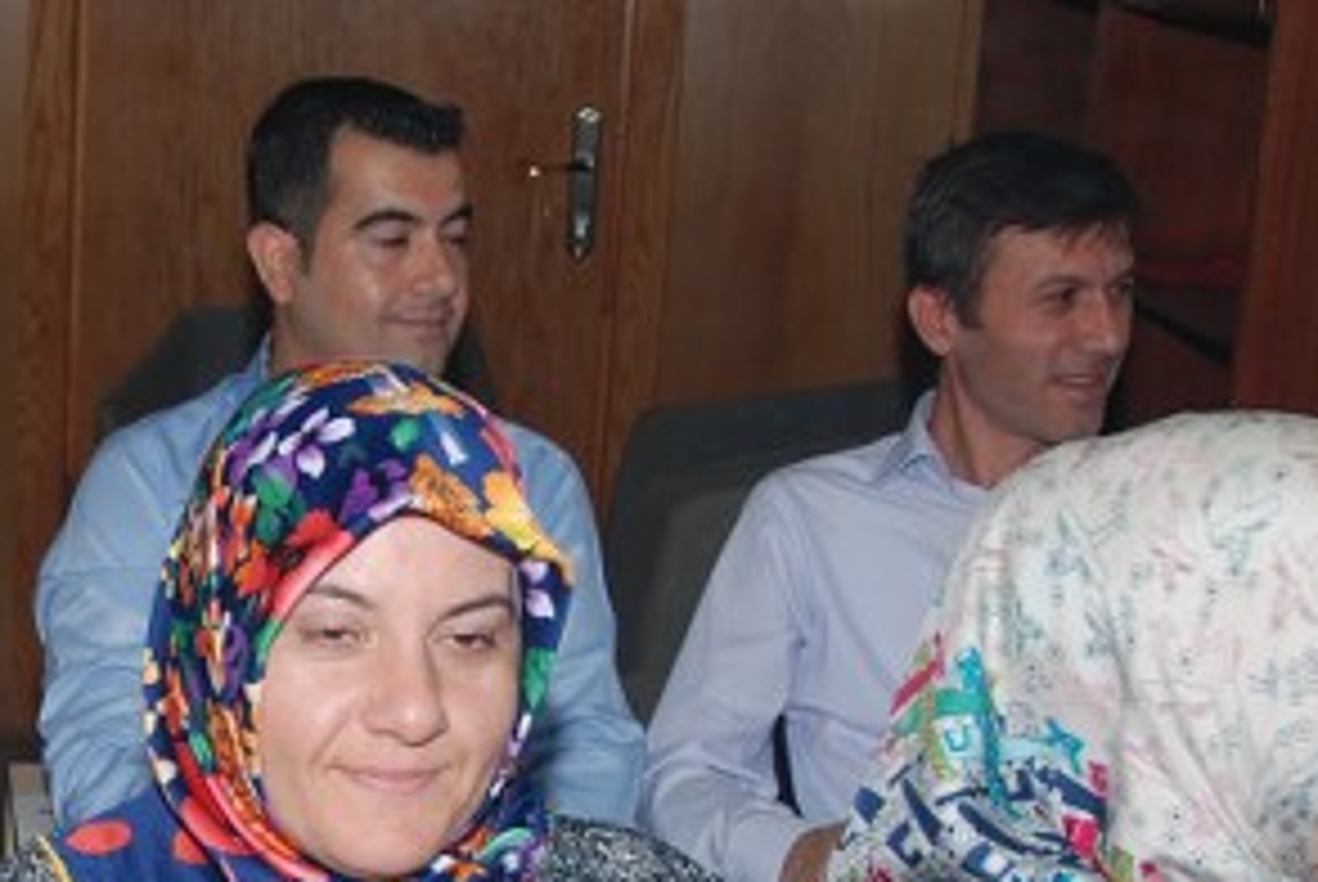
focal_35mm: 82
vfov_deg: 16.5
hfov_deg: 24.2
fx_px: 3005
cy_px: 776
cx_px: 198
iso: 200
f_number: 4
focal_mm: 20
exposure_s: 1/60
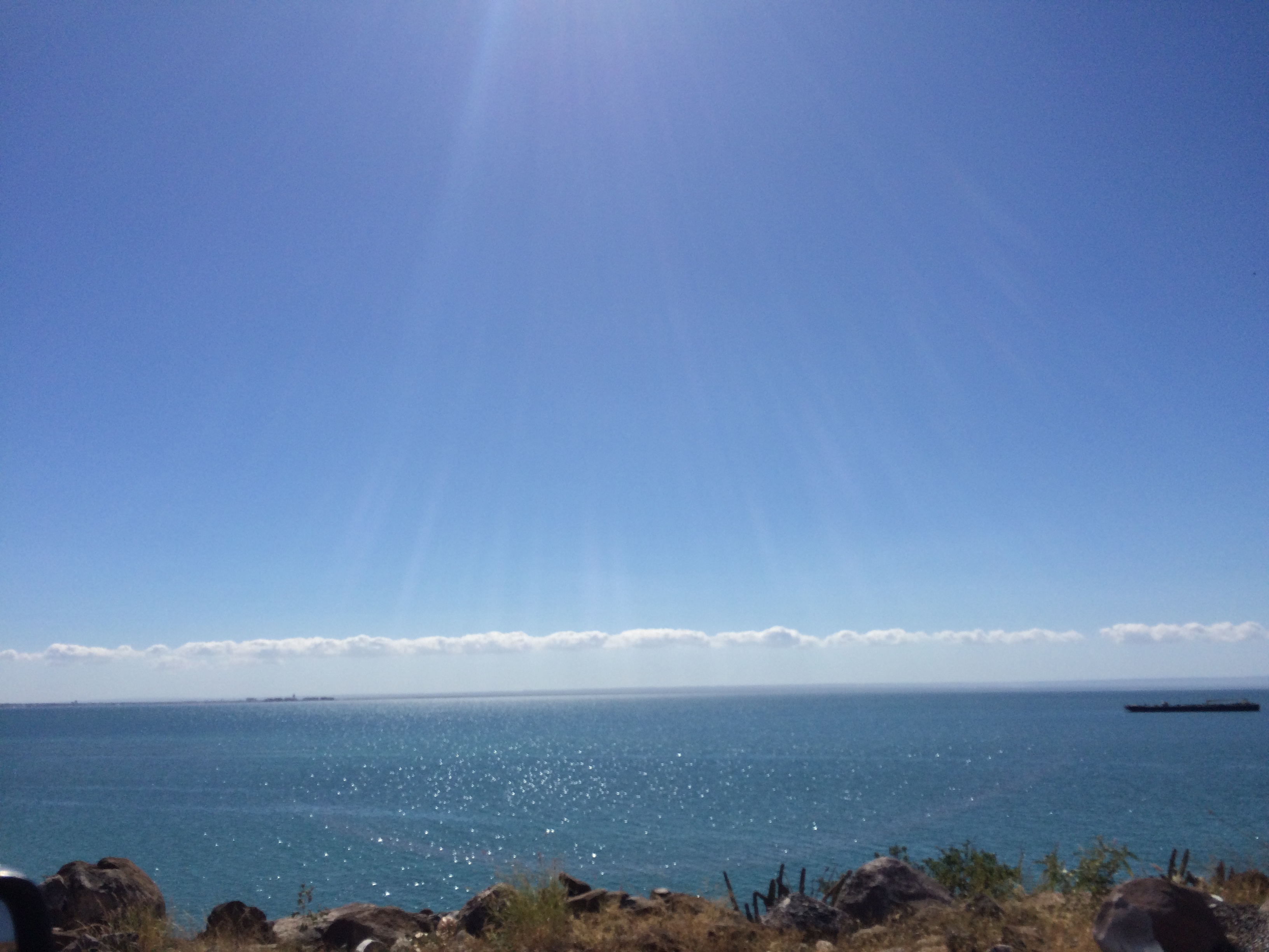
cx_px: 634
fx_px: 1063
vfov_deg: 48.2
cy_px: 476
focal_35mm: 29
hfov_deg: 61.7
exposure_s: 1/6849
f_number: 2.2
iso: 32
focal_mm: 4.15
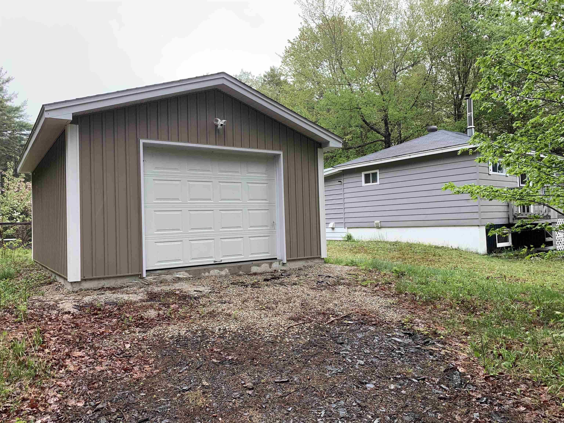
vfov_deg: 53.1
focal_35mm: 26
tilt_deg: +1.1
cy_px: 212
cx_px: 282
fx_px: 424
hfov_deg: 67.3
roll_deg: +2.2
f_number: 1.8
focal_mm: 4.25
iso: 25
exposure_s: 1/122
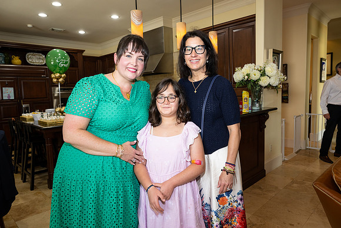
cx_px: 170
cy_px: 114
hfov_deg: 73.7
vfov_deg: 53.2
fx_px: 227
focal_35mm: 24
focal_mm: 24
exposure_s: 1/80
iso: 800
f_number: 5.6
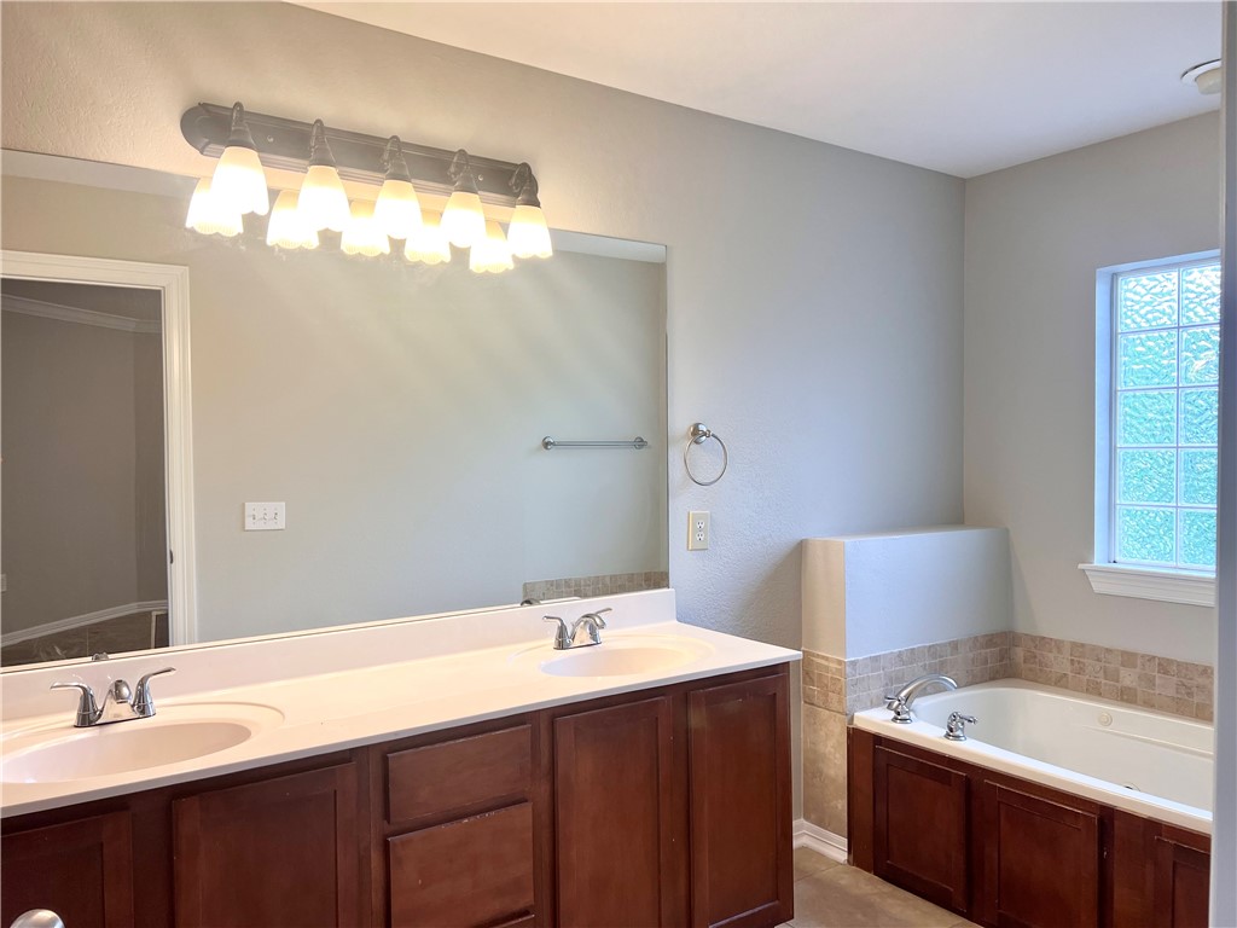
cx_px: 618
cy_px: 464
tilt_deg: -0.9
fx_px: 929
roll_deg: +0.2
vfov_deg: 53.1
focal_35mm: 26
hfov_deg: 67.3
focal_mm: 5.7
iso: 64
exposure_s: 1/120
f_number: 1.5
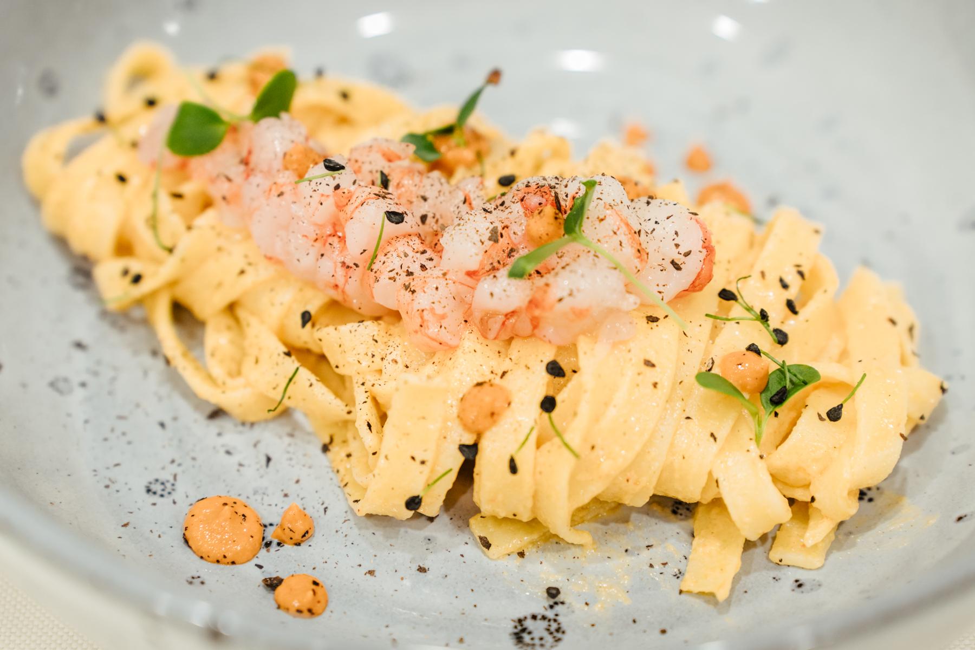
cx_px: 486
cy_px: 324
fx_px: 2144
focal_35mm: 79
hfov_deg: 25.6
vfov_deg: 17.2
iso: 3200
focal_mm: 75
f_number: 4
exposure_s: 1/160
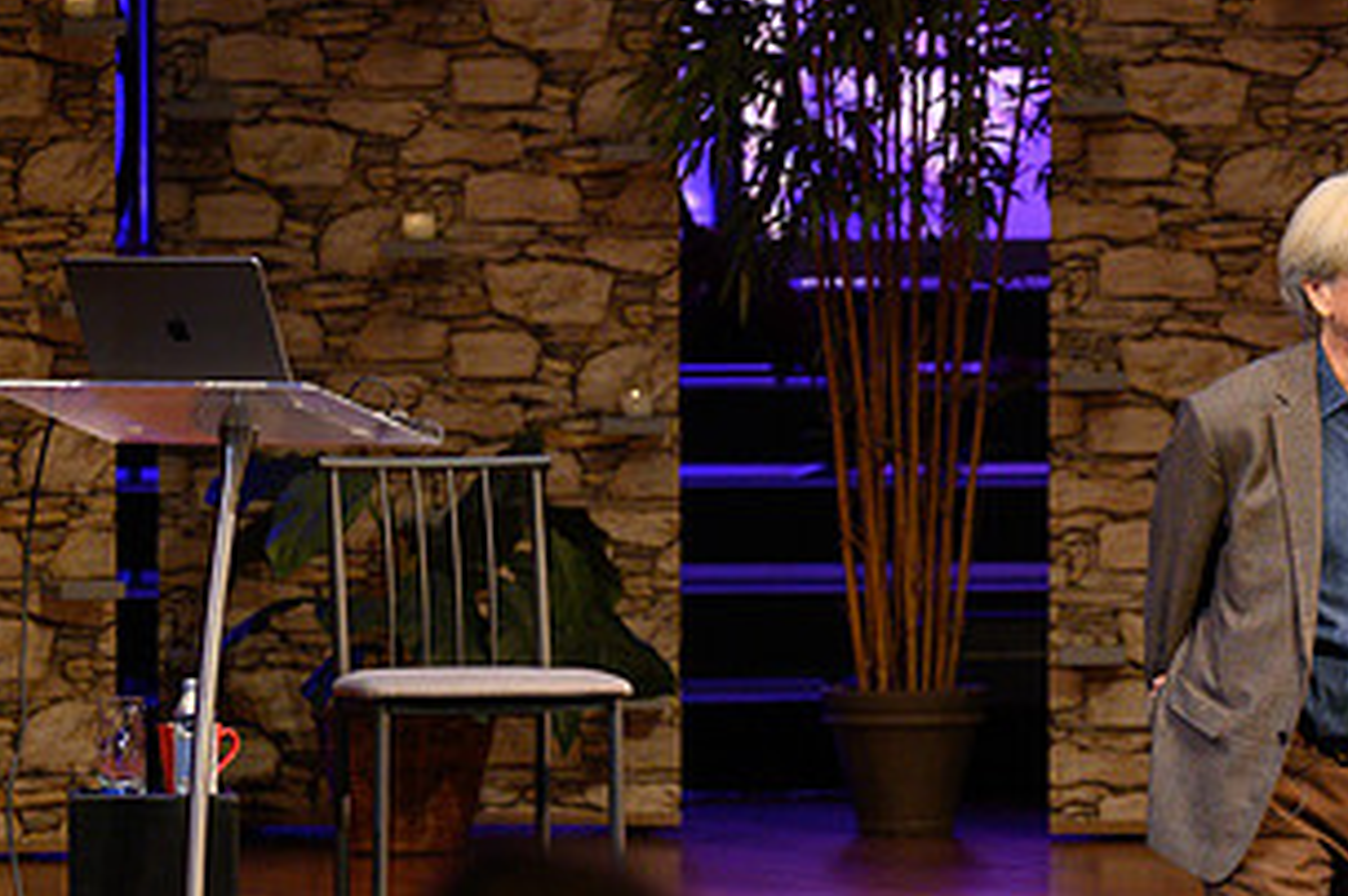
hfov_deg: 5.4
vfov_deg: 3.6
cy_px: 594
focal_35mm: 382
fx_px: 14288
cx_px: 1268
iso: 1250
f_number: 6.3
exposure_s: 1/125
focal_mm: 200
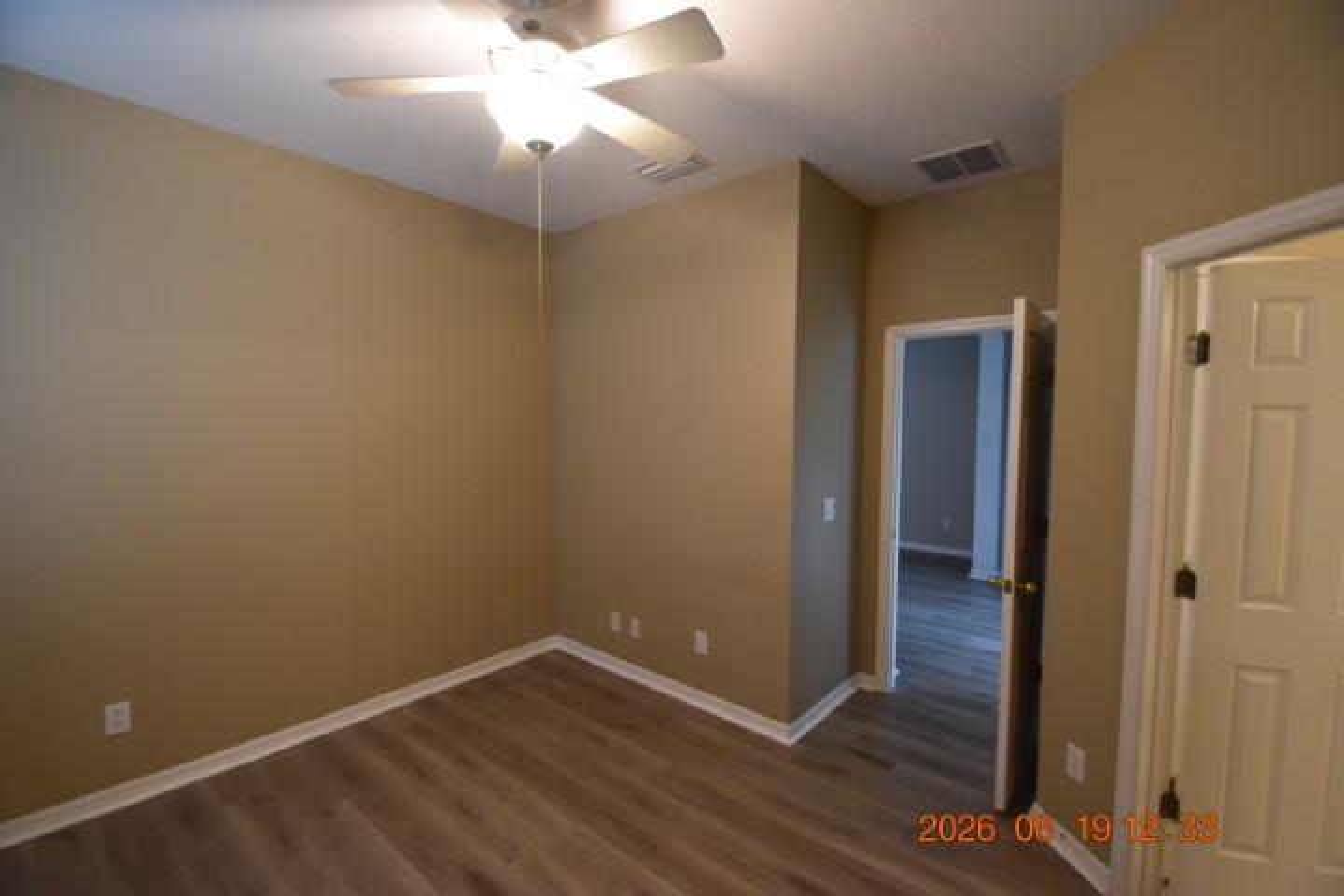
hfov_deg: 100.4
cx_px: 672
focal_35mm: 15
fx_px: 560
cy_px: 448
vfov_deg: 77.3
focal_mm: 10
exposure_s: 1/60
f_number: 4
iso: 800
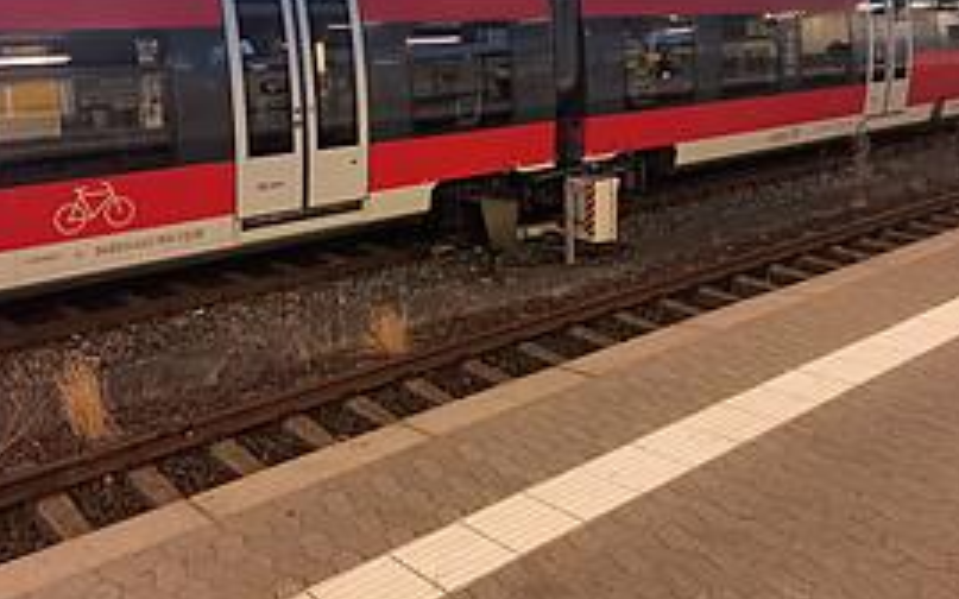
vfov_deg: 34.7
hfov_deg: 53.8
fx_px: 941
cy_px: 164
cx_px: 414
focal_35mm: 36
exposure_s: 1/33.3
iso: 500
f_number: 1.8
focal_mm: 4.75
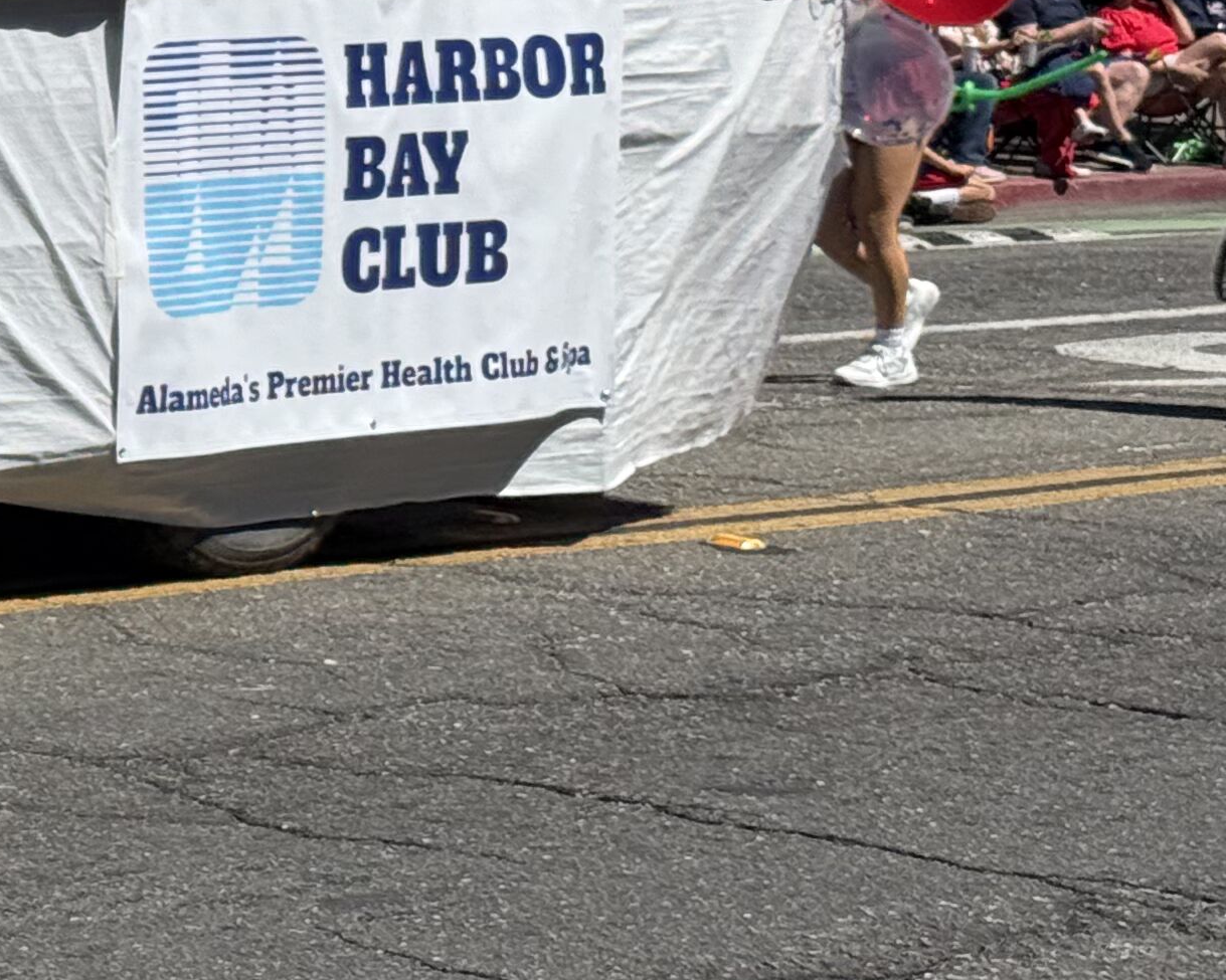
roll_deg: -0.3
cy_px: -1
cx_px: -657
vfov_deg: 9.9
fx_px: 5624
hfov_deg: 11.8
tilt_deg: -1.7
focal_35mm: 155
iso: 64
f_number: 1.78
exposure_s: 1/6536
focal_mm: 6.76
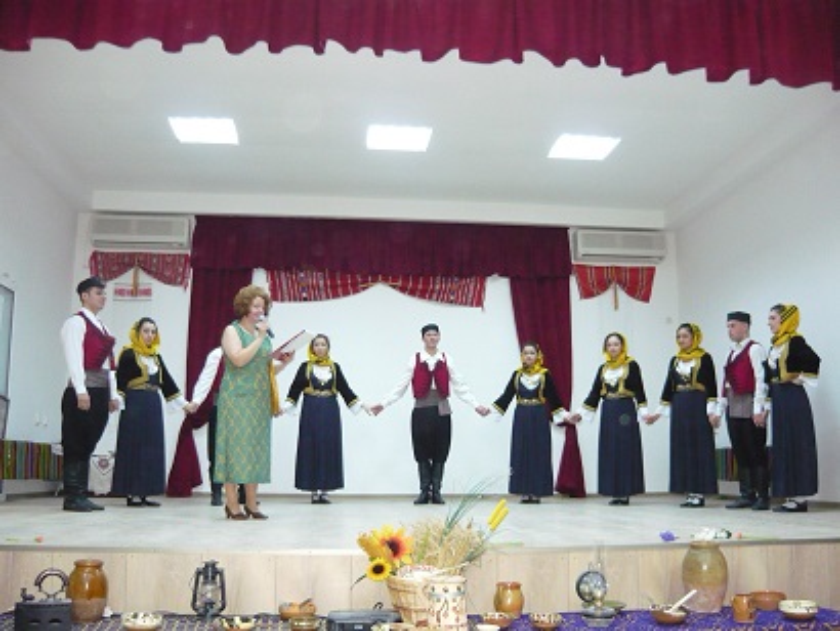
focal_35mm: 33
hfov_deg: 55.3
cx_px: 420
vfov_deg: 43.0
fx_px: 801
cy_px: 316
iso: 640
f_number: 2.8
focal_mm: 5.5
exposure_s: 1/30
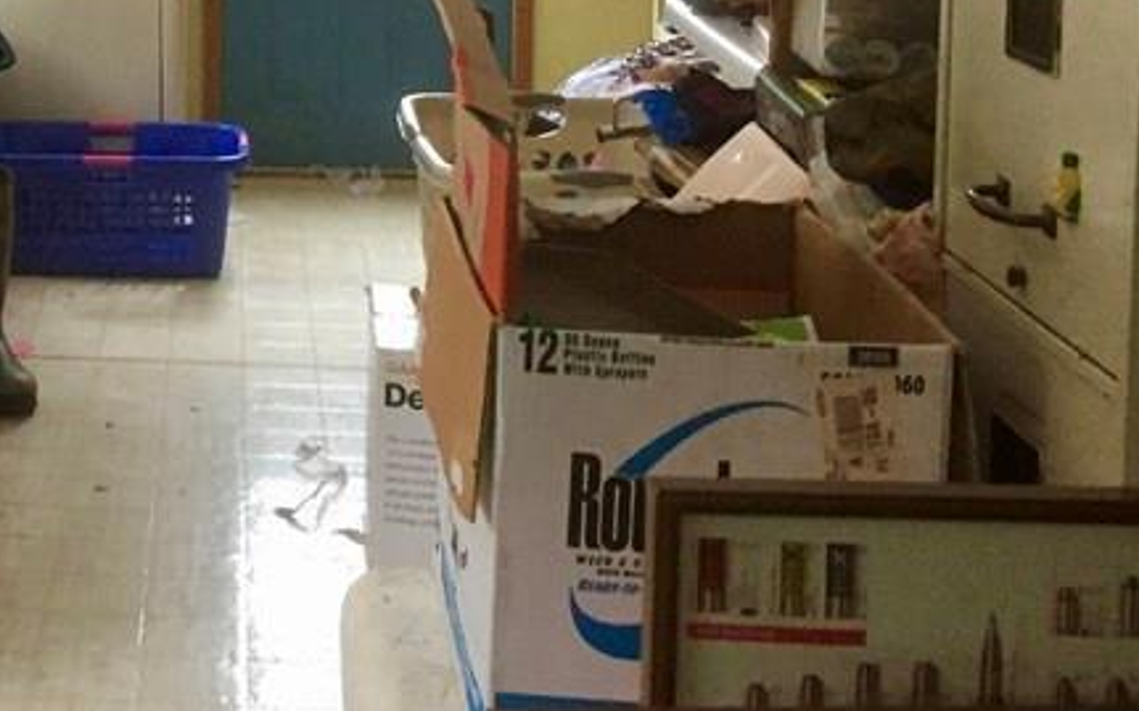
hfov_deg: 26.9
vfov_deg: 17.3
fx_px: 2265
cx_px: 42
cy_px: -70
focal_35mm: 73
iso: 200
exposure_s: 1/30
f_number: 2.2
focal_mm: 4.15
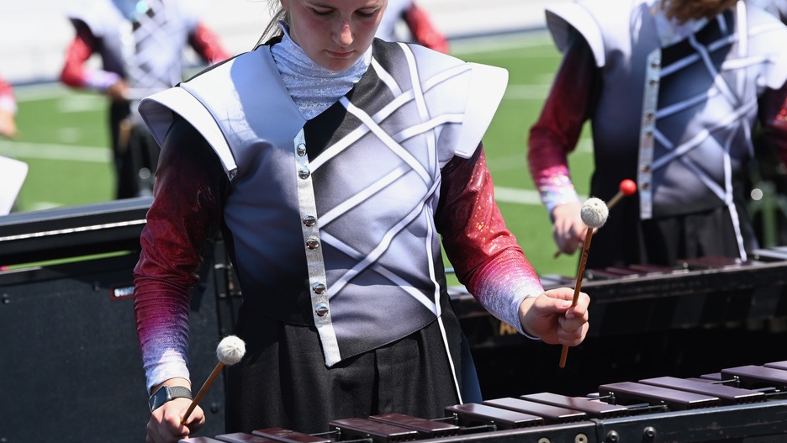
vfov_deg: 5.3
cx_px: 395
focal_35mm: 229
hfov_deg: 9.4
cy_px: 162
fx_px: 4780
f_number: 7.1
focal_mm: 200
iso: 800
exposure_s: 1/1600
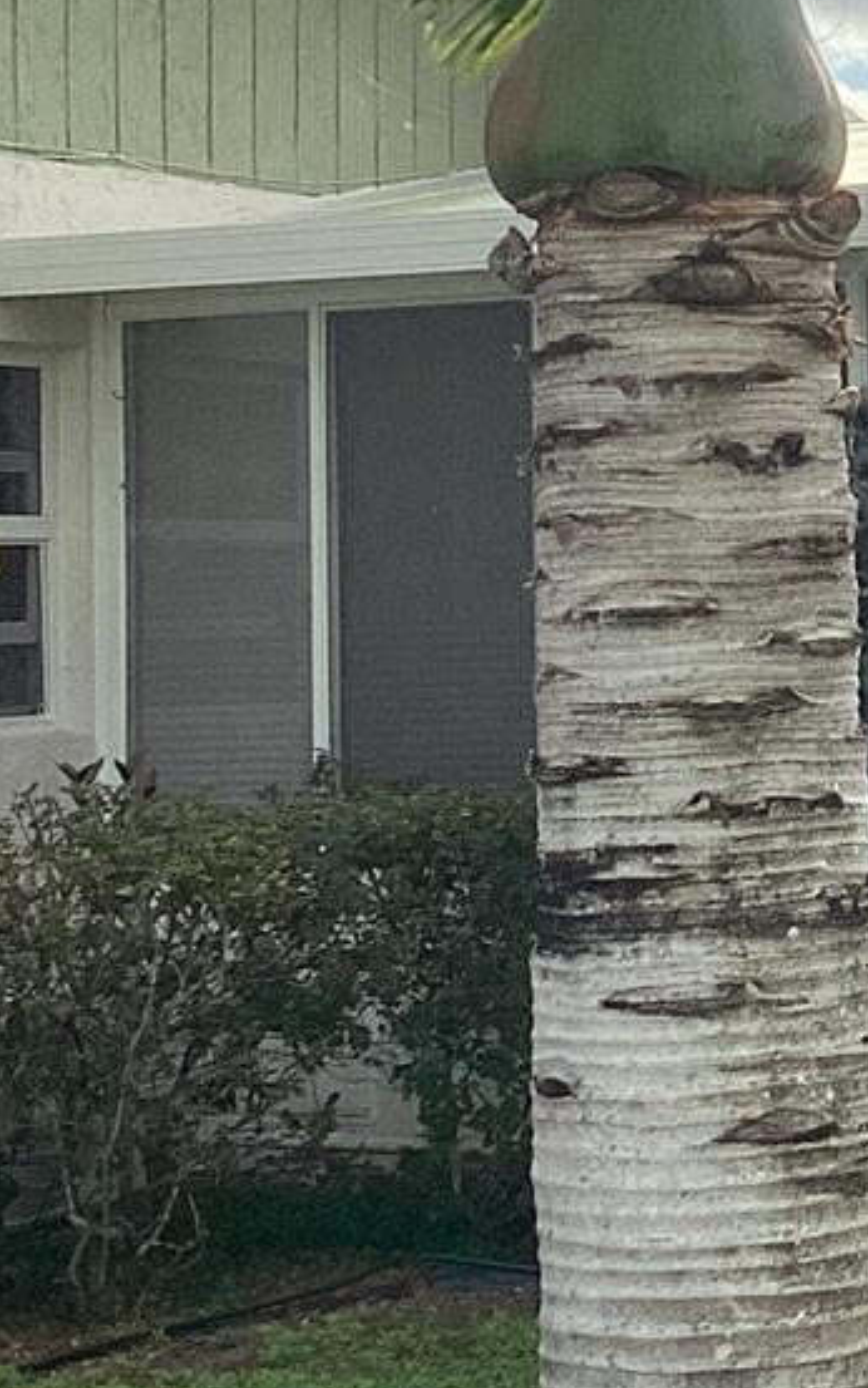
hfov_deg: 13.3
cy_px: 382
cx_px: 1119
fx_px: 3593
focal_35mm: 95
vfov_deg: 21.7
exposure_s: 1/1294
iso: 25
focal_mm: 3.3
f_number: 2.4
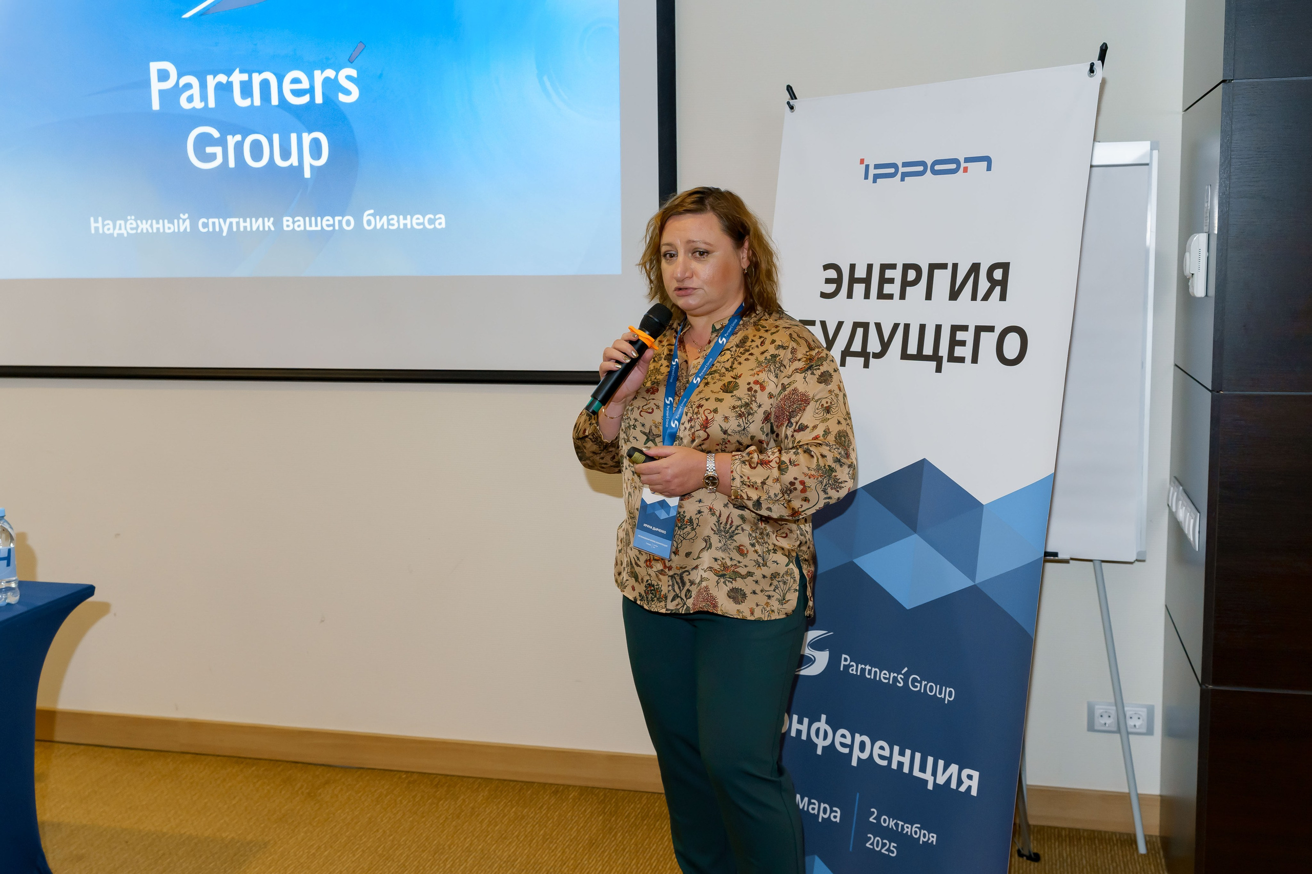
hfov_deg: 50.8
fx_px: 1383
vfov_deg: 35.1
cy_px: 437
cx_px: 656
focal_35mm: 38
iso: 1600
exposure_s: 1/125
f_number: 4.5
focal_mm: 36
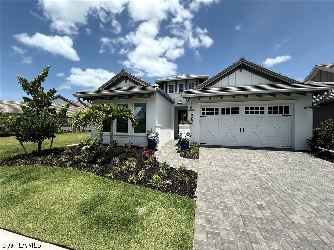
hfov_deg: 102.1
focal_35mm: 14
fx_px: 135
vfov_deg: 85.7
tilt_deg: +1.7
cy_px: 125
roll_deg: -0.1
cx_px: 167
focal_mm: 2.22
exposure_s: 1/2165
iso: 50
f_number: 2.2
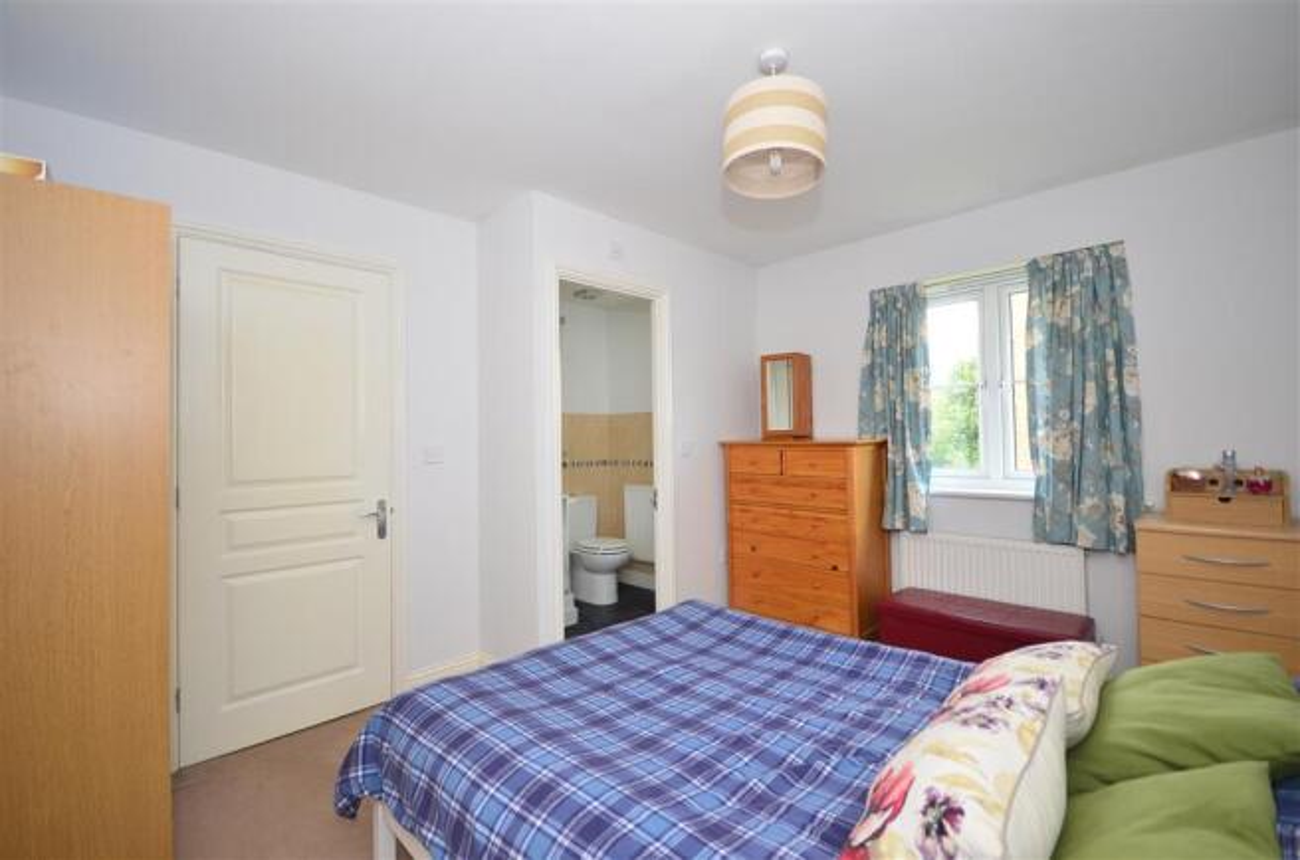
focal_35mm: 15
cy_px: 430
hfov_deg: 100.5
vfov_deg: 77.0
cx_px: 650
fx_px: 540
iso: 200
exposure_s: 1/30
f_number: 5
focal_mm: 10
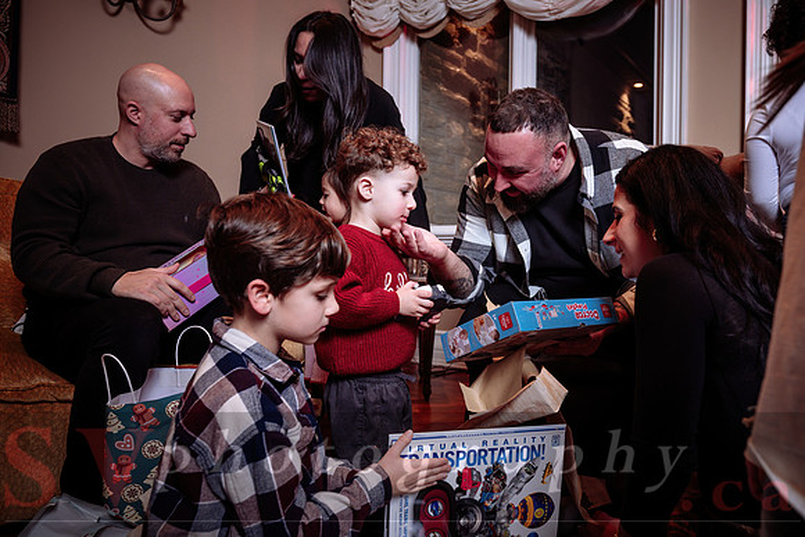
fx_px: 609
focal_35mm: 27
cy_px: 255
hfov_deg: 66.7
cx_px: 443
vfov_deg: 47.5
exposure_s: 1/200
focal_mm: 24
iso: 500
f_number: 4.5
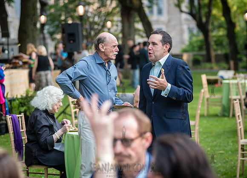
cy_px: 73
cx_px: 153
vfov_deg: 10.4
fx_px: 976
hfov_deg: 14.4
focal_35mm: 139
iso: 500
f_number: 3.5
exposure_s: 1/320
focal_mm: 112
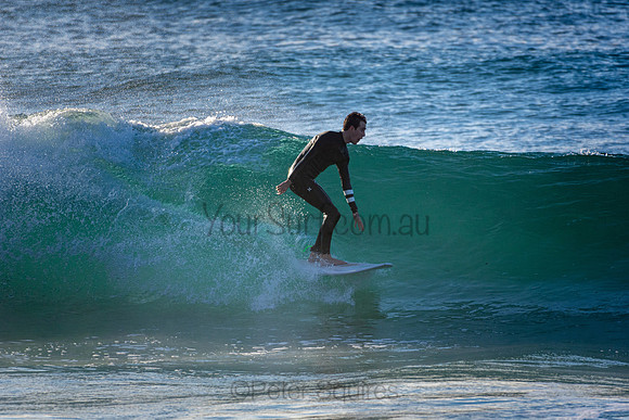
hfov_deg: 2.7
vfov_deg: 1.8
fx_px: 13107
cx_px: 314
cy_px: 210
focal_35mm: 750
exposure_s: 1/1250
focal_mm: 500
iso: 320
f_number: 5.6
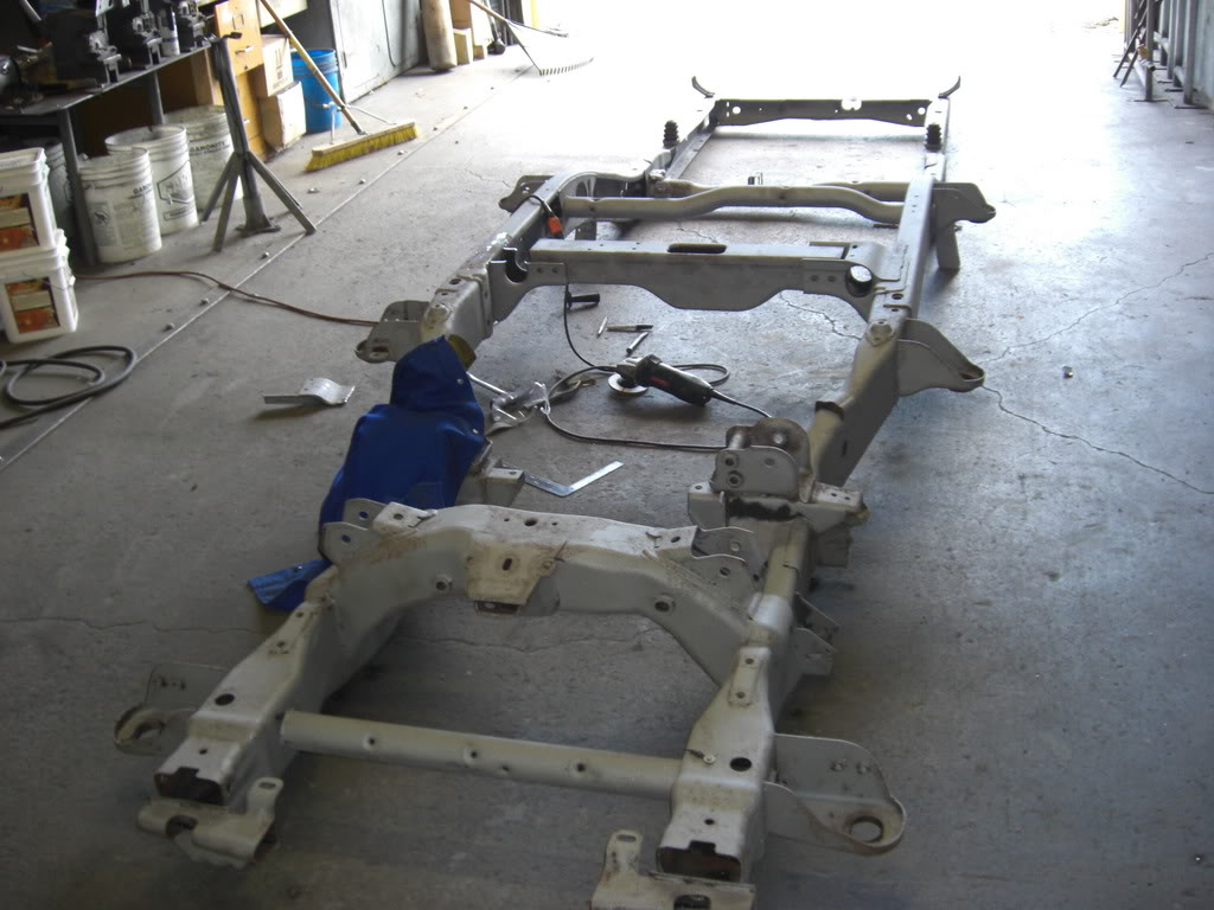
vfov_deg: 37.7
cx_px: 607
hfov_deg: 49.0
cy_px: 455
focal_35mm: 38
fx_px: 1333
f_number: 2.8
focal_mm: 7.9
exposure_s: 1/30
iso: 200
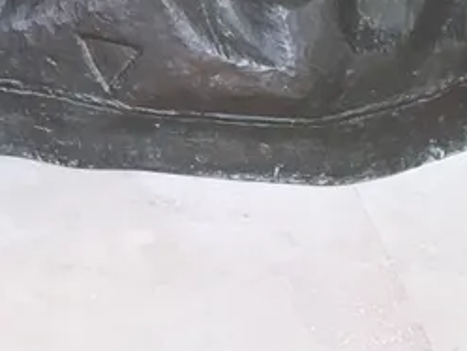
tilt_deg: -17.6
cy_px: -599
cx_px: -366
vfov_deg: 7.3
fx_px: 2511
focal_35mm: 186
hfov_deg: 10.1
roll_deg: -0.9
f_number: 2.2
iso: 32
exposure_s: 1/50
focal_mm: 4.15
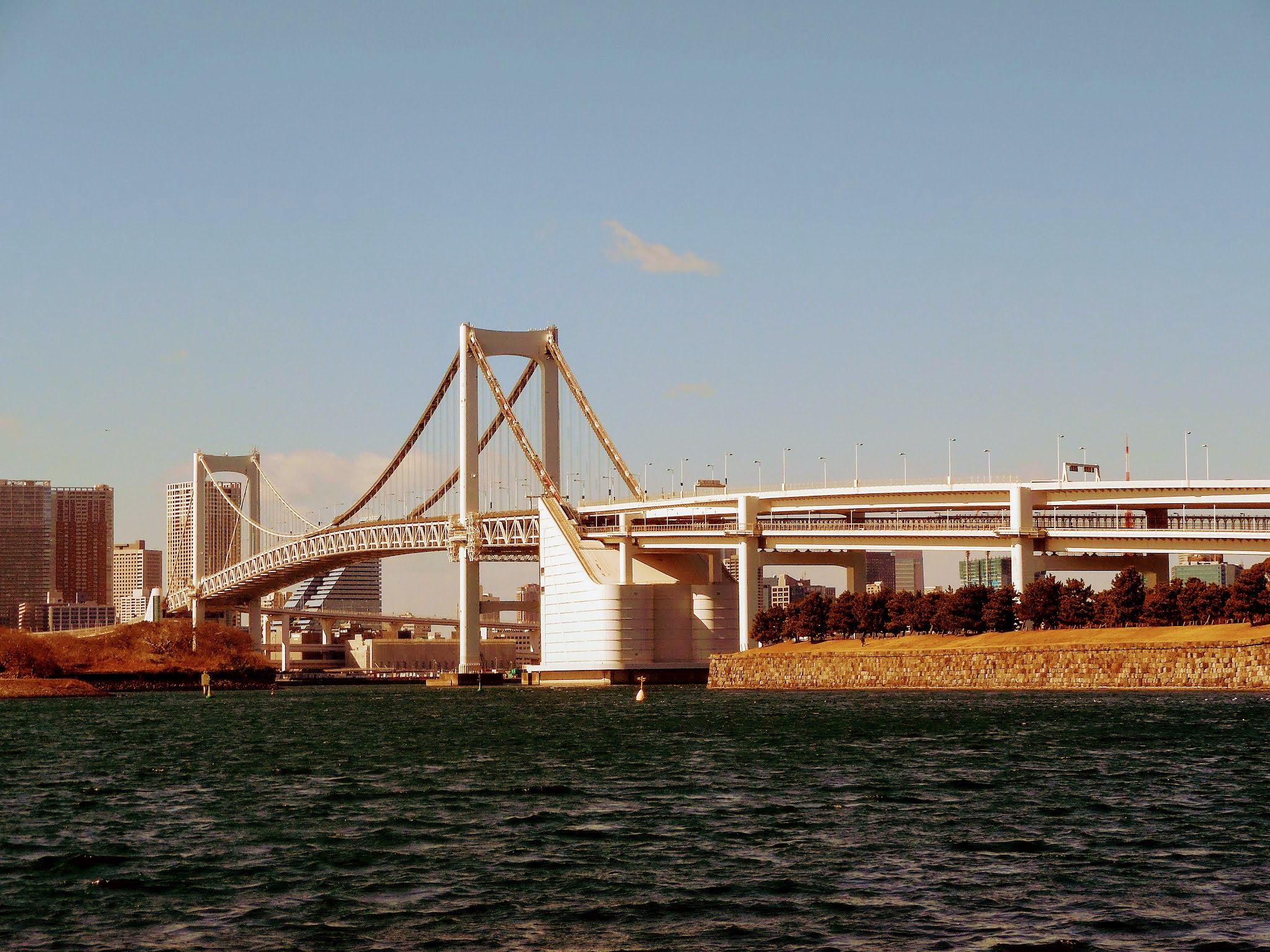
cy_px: 476
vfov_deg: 19.1
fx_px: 2825
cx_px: 635
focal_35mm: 77
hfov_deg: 25.3
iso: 125
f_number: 5.5
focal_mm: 13.8
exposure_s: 1/1000
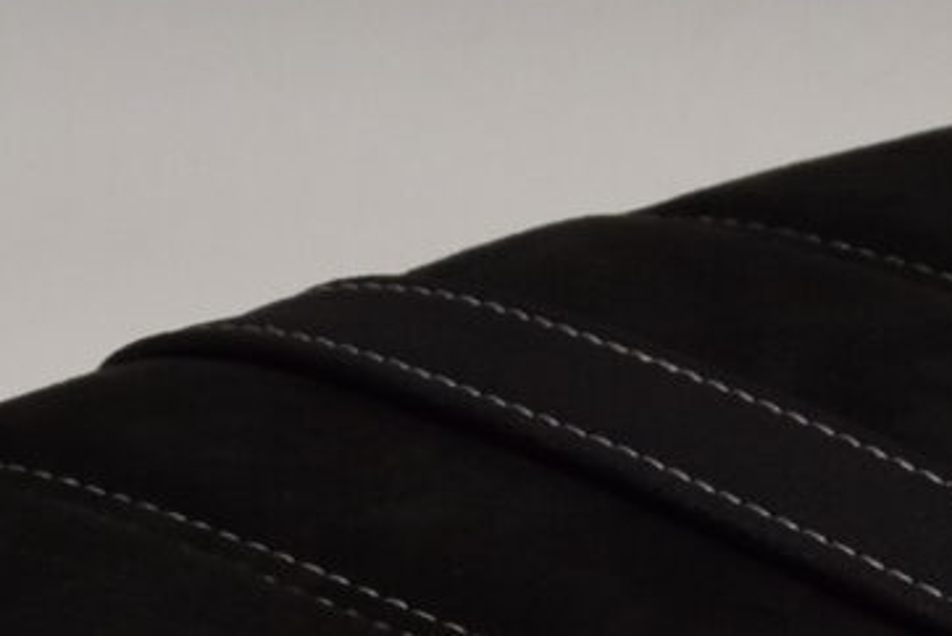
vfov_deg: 3.2
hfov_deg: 4.9
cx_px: 400
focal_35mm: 424
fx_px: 11221
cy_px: 1200
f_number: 6.3
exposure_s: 1/160
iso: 400
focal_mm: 40
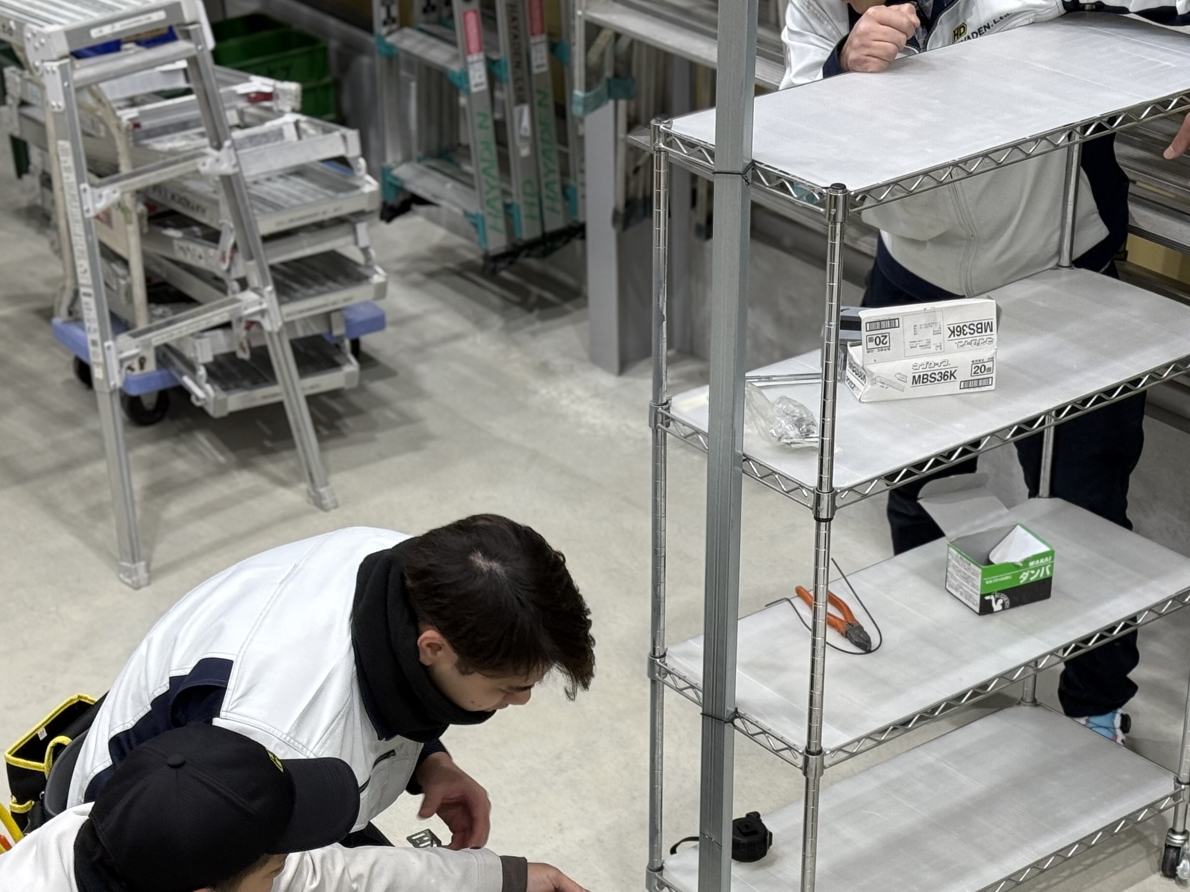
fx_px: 2716
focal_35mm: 79
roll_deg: +1.5
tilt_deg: -29.6
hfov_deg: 24.7
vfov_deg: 18.6
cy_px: 618
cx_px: 593
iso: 100
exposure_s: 1/66
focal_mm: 6.76
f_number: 1.78
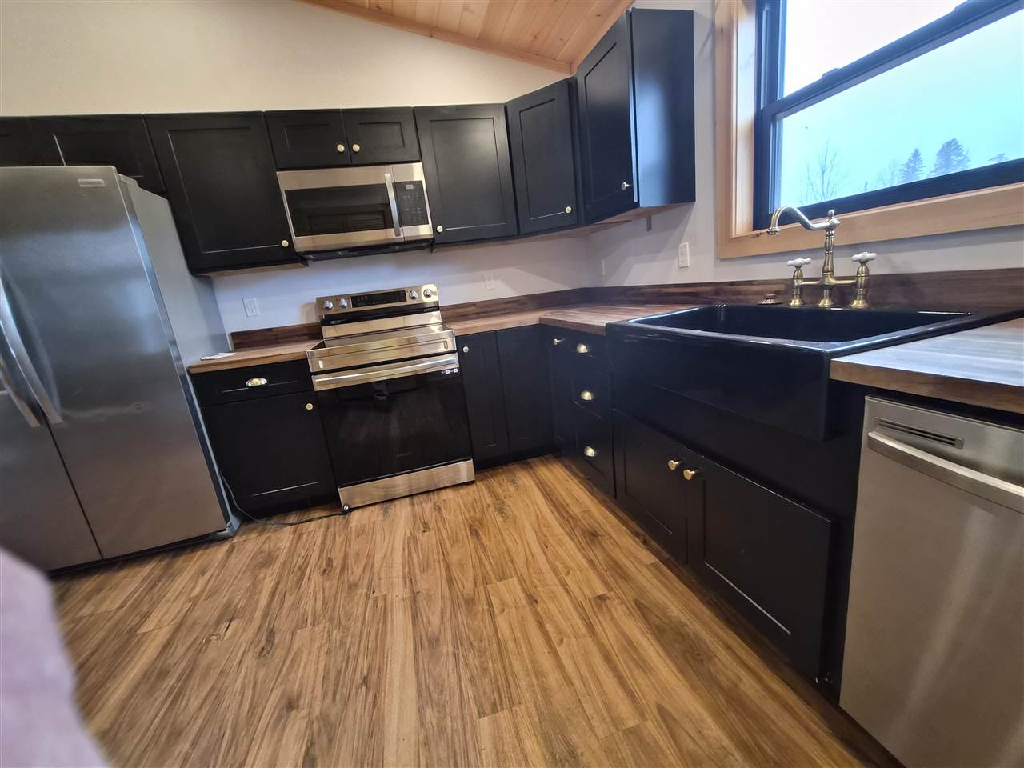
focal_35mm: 13
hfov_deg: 106.2
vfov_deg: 89.9
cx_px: 512
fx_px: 385
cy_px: 384
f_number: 2.2
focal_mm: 1.7
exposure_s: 1/60
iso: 400
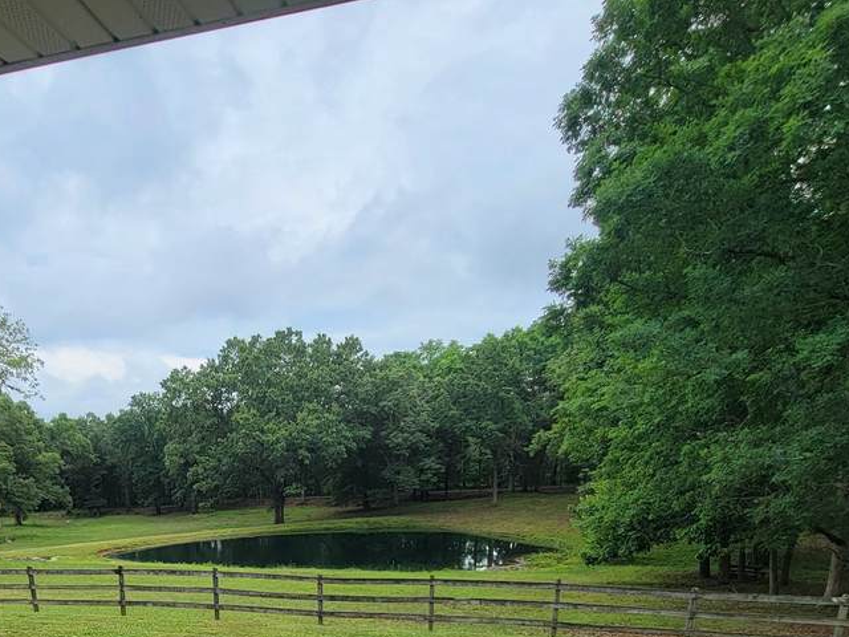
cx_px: 239
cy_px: 592
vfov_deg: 46.9
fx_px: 638
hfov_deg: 64.3
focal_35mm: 26
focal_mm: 2.2
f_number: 2.2
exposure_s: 1/927
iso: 50
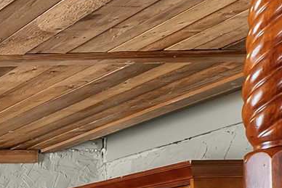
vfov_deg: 14.2
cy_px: 306
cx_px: -371
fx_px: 691
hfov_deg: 15.2
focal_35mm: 88
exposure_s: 1/2.5
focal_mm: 10.5
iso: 160
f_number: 9
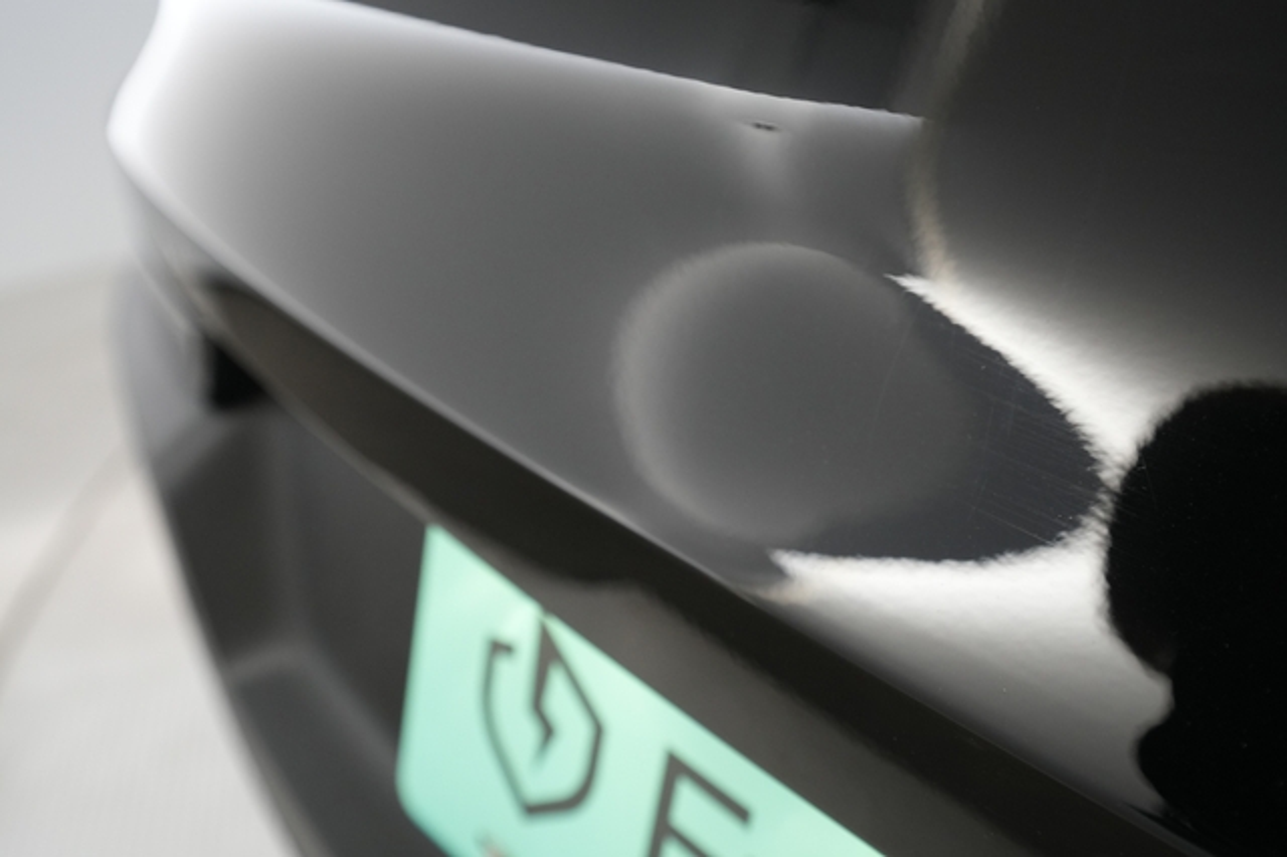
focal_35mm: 28
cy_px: 428
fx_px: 1000
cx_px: 644
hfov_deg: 65.5
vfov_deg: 46.4
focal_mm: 28
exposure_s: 1/100
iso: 2500
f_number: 4.5
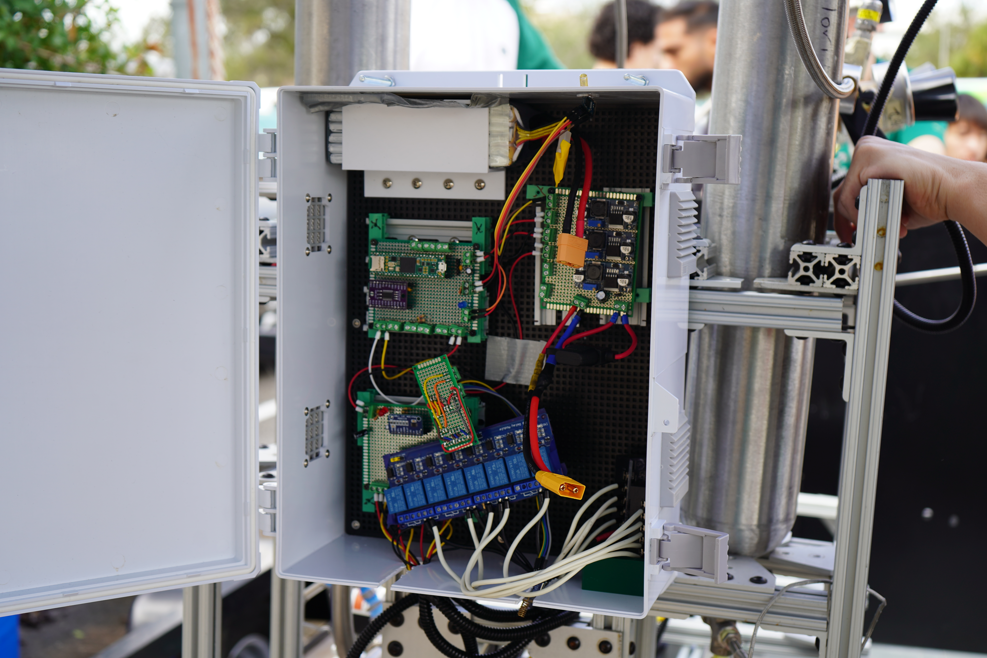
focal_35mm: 47
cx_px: 494
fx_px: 1288
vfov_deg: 28.6
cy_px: 329
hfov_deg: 41.9
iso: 100
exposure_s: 1/60
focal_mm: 47
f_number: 5
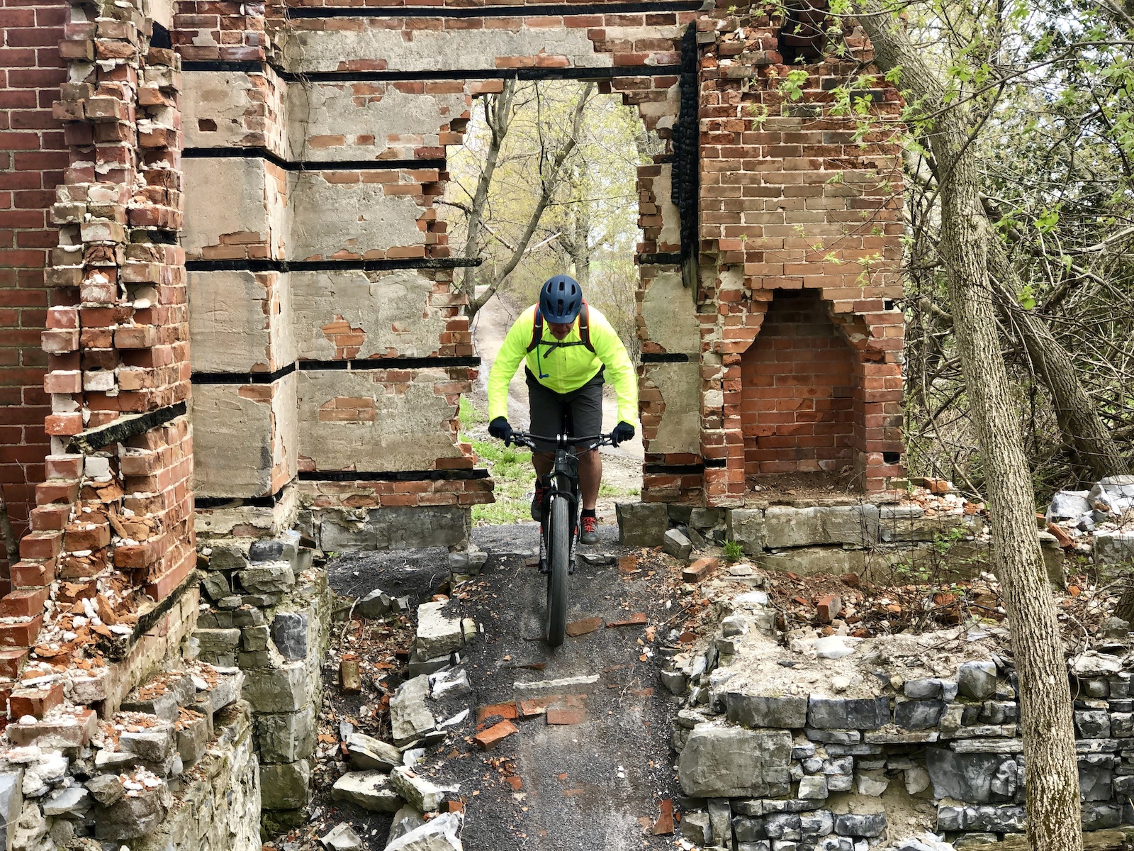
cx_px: 567
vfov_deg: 25.7
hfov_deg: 33.8
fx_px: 1867
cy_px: 426
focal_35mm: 57
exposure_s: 1/121
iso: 25
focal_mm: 6.6
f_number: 2.8
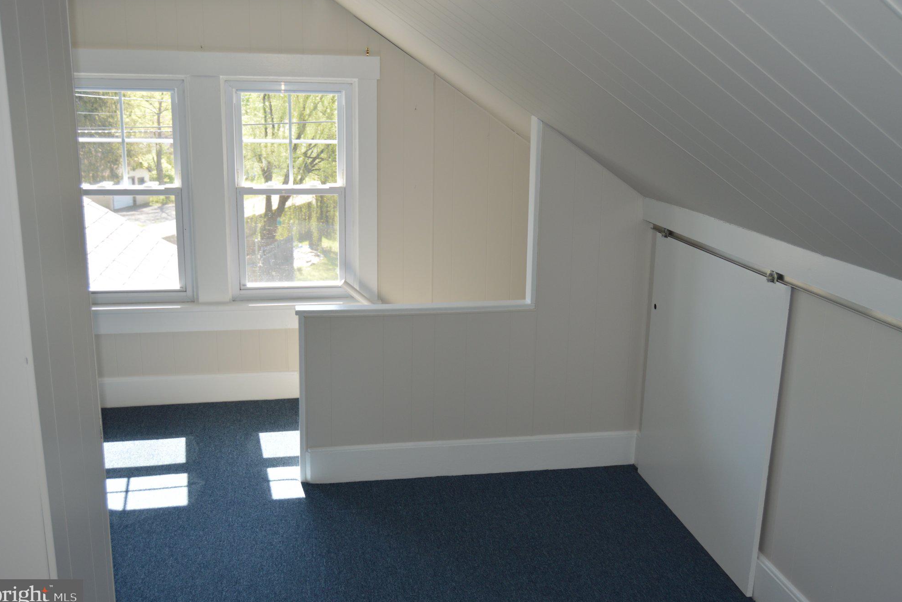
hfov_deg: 55.8
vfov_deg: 38.9
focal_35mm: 34
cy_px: 303
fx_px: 852
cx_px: 448
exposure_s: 1/125
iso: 160
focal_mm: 22
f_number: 4
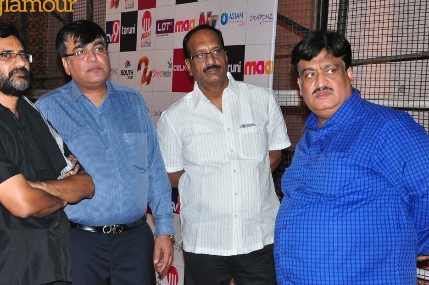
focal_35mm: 77
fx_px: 916
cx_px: 193
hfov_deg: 26.3
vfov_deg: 17.7
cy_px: 171
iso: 1600
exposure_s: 1/125
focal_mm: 40
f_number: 6.3
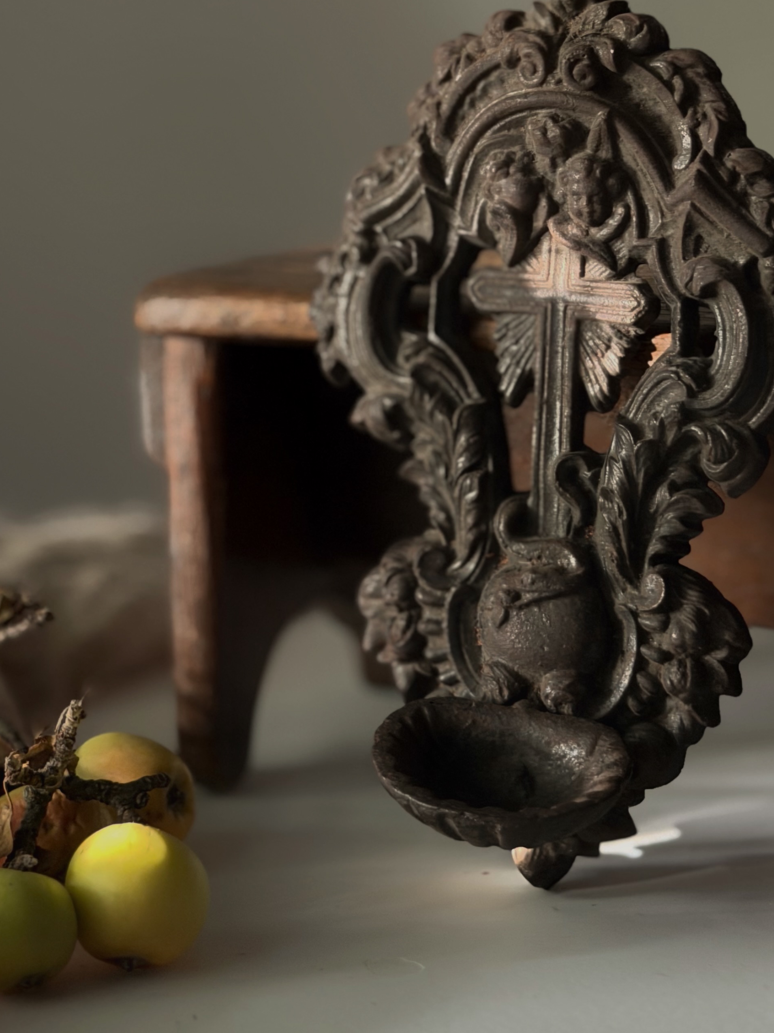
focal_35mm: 76
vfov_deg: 25.4
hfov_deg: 19.4
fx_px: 2266
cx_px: 427
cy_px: 281
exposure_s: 1/26
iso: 800
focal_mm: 6.76
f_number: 1.78
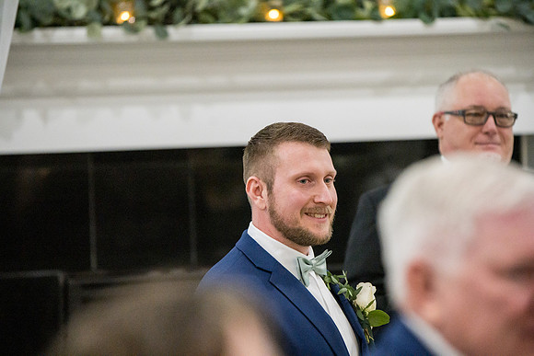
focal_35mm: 200
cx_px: 267
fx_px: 2967
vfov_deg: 6.9
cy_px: 178
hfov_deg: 10.3
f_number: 3.5
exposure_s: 1/320
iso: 12800
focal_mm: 200
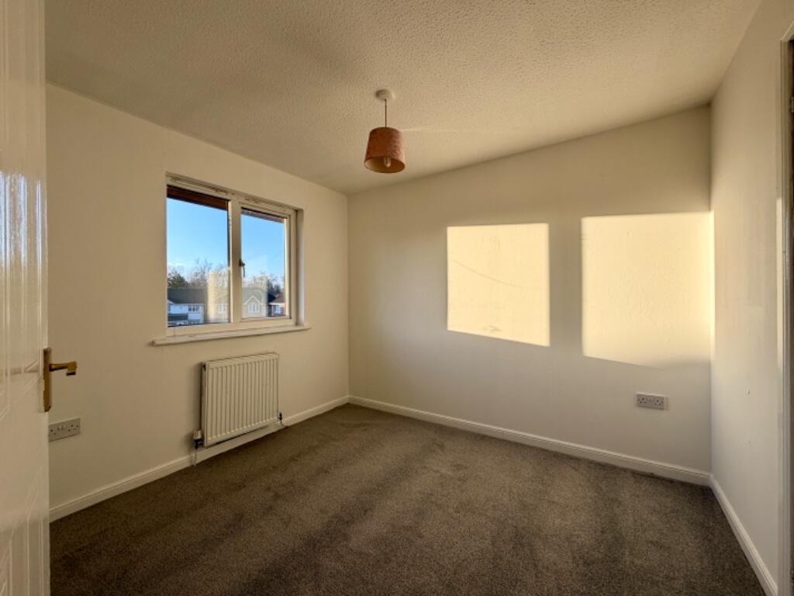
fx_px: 321
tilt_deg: -0.2
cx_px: 397
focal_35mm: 14
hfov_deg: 102.1
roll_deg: +0.8
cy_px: 298
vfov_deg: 85.7
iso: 40
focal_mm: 2.22
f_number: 2.2
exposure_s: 1/253
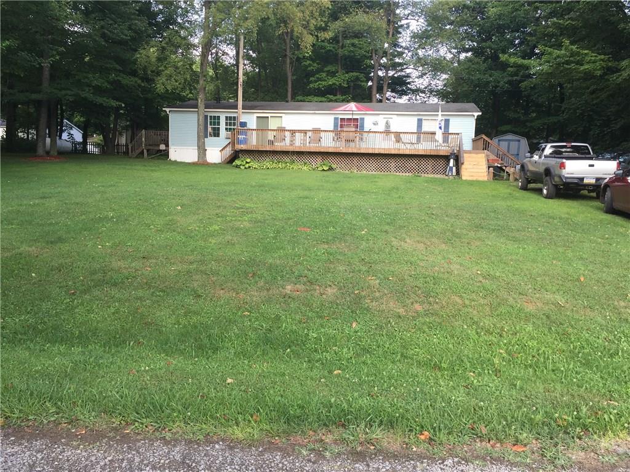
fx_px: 528
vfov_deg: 48.2
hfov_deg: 61.7
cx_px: 315
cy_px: 236
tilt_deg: -5.9
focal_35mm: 29
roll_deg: -2.3
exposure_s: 1/120
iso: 32
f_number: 2.2
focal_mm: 4.15
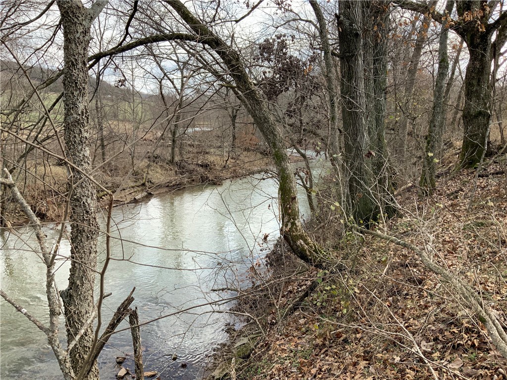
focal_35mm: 29
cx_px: 254
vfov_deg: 48.2
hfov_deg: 61.7
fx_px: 425
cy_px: 190
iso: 16
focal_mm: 3
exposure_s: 1/309
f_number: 1.8
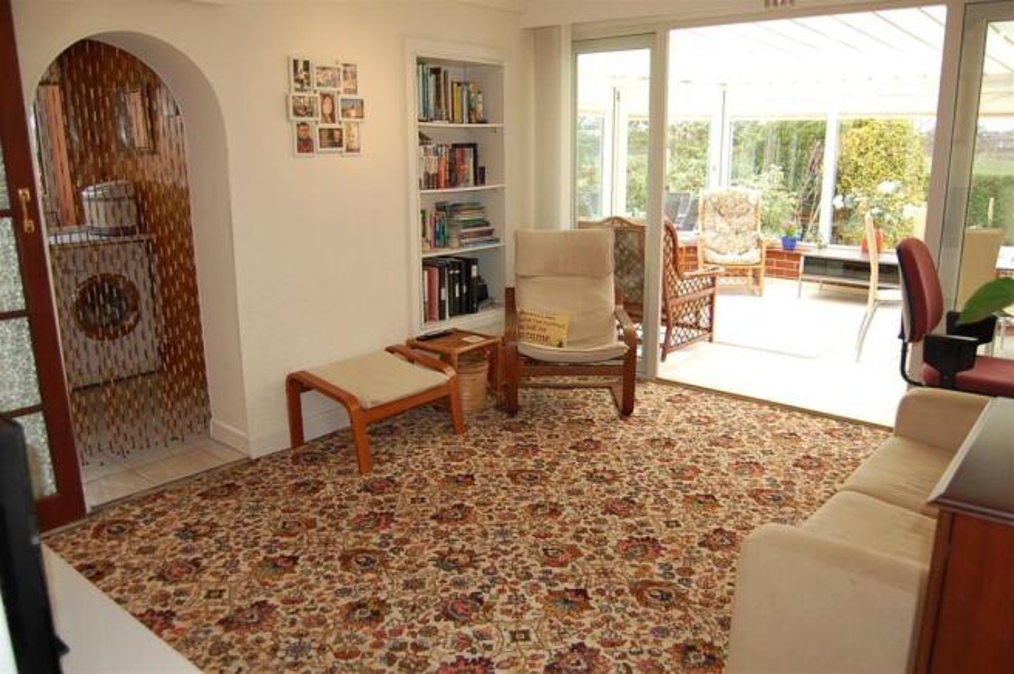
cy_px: 337
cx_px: 507
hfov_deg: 67.4
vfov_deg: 47.8
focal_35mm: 27
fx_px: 760
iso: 400
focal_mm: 18
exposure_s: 1/60
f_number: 3.5
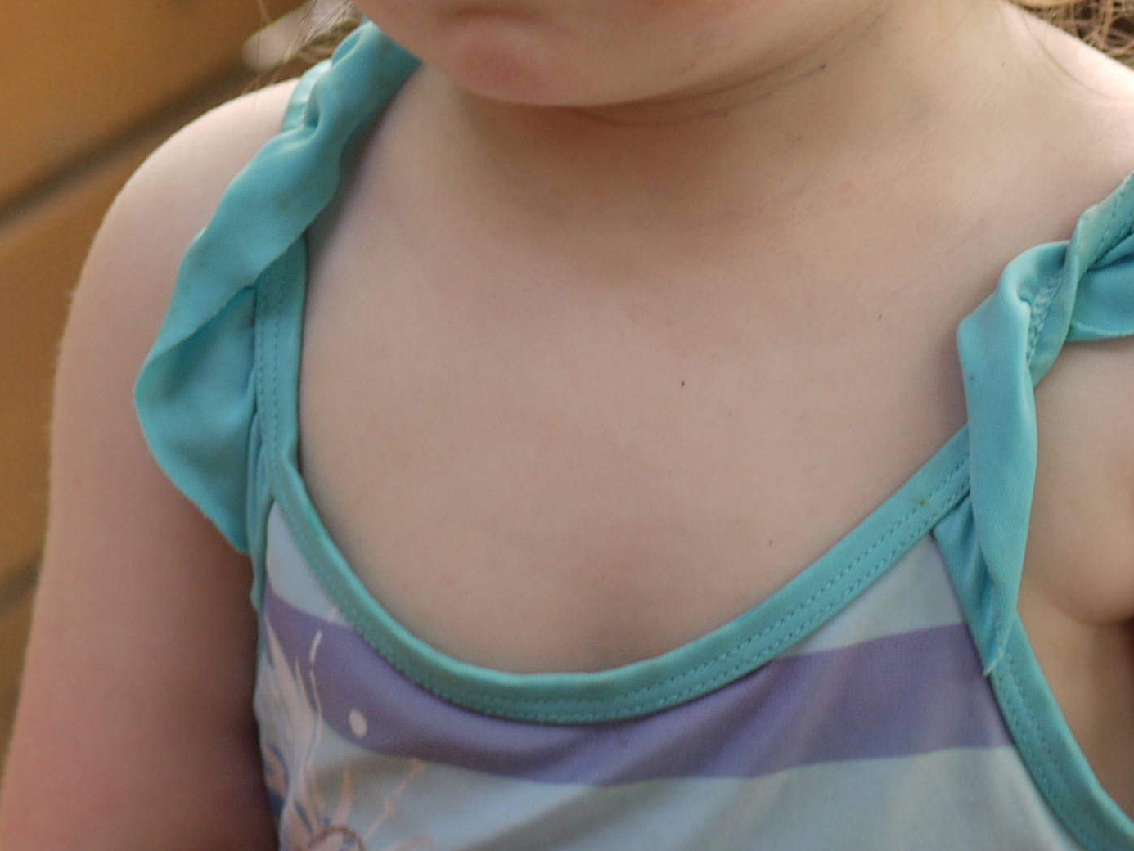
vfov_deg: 7.3
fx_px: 6619
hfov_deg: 9.8
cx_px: 476
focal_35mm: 202
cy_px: -103
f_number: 2.8
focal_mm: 35
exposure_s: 1/80
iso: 100
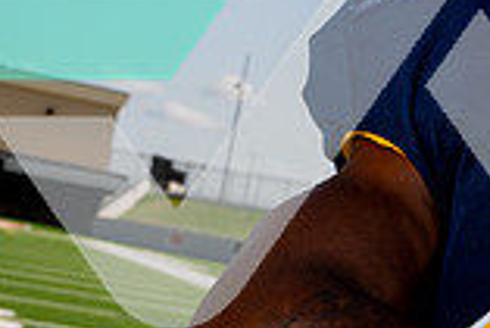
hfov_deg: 17.5
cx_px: 699
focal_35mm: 107
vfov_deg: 12.8
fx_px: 1458
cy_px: 161
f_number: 7.1
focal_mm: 29
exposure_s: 1/250
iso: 100
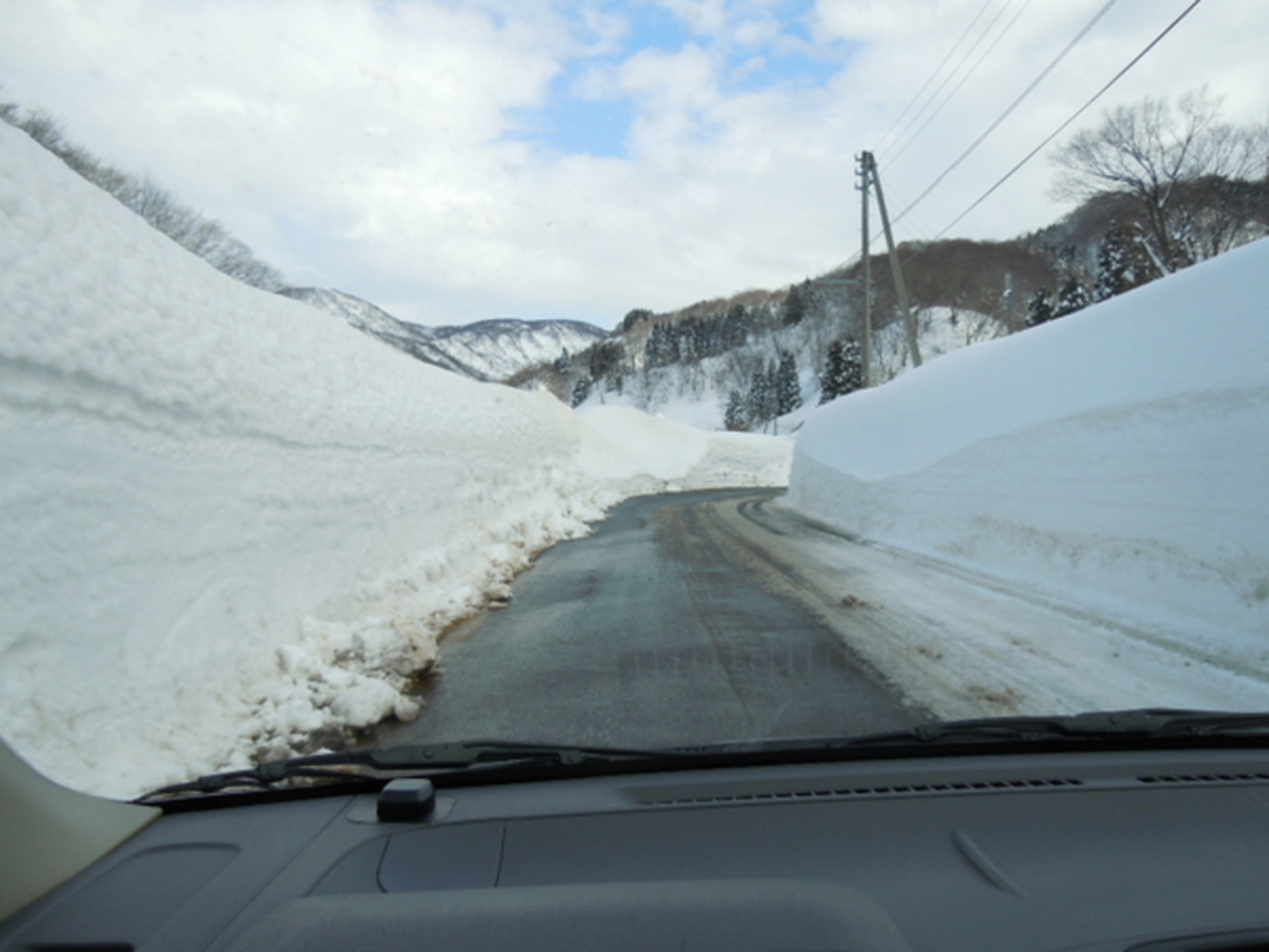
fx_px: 1100
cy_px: 476
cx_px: 634
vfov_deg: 46.8
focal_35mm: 30
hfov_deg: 60.0
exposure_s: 1/500
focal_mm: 5.4
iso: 100
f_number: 3.5
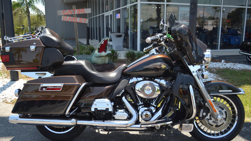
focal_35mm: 35
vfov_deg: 33.7
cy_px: 78
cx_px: 125
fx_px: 233
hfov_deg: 56.6
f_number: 3.8
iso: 100
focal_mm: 22
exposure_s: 1/320
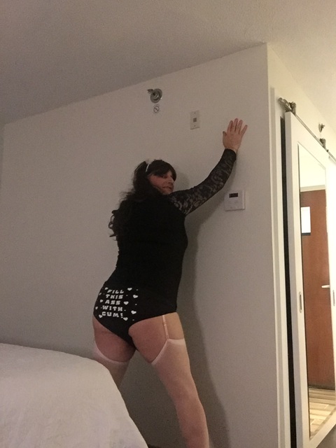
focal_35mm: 31
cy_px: 224
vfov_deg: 58.4
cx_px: 168
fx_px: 401
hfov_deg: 45.4
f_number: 2.2
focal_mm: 2.65
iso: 640
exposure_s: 1/15
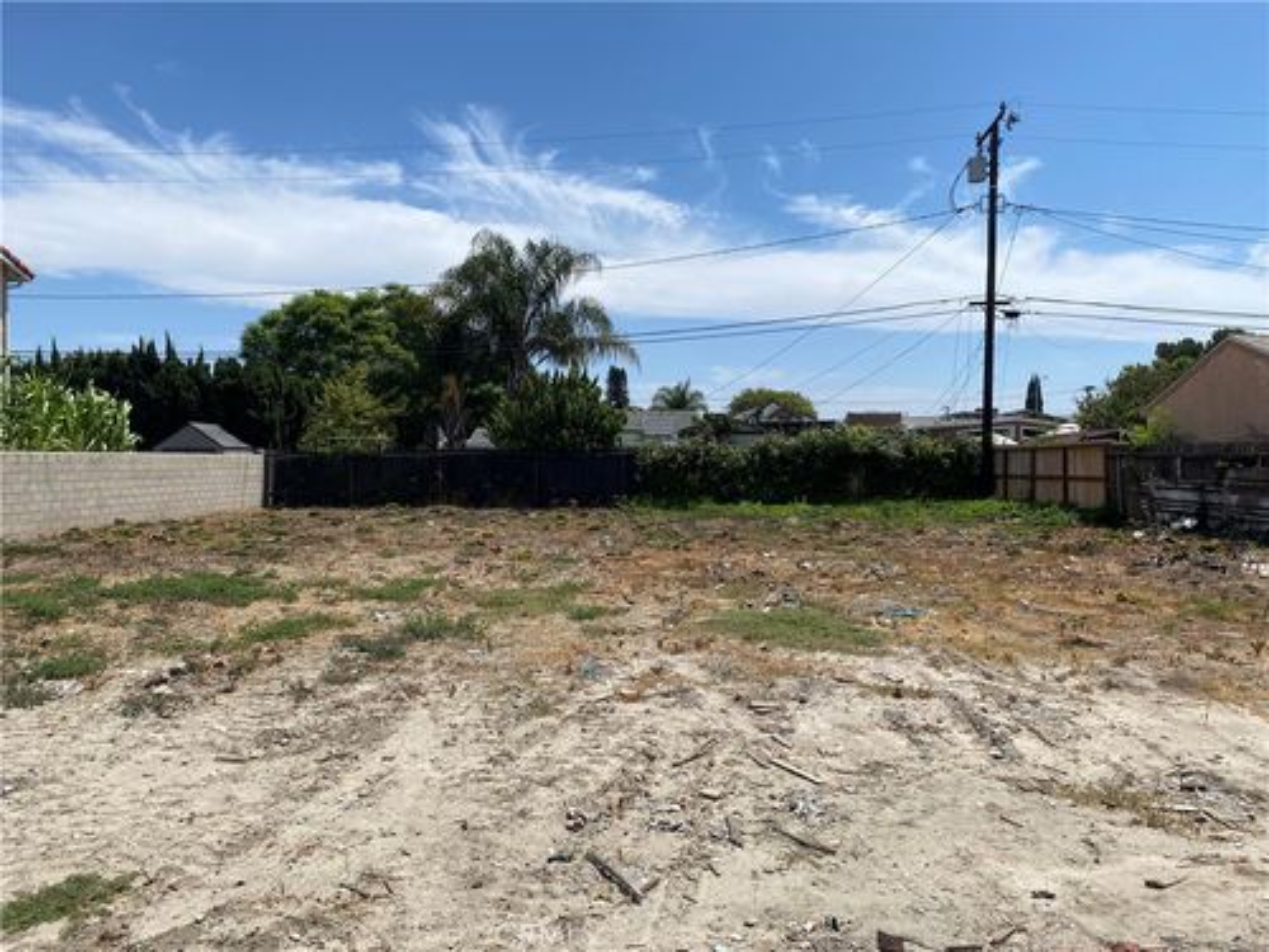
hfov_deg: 67.3
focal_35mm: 26
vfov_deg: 53.1
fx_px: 953
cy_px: 476
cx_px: 634
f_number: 1.8
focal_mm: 4.25
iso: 32
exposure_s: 1/4808
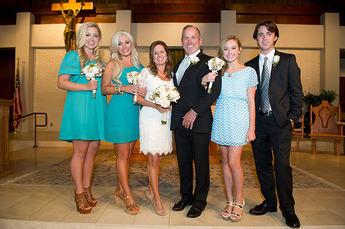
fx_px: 230
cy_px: 114
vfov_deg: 53.1
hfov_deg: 73.8
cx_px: 172
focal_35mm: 24
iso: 1250
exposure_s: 1/125
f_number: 5
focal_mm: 24
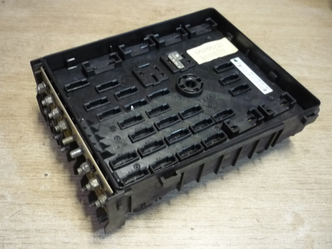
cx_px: 166
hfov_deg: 55.4
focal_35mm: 33
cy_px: 124
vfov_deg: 42.9
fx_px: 317
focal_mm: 5.5
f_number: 2.8
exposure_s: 1/15
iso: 400
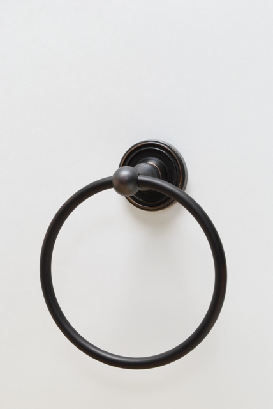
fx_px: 936
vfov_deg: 24.6
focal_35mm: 82
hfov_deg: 16.6
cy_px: 204
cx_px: 136
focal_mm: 55
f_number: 18
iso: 100
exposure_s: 2.5
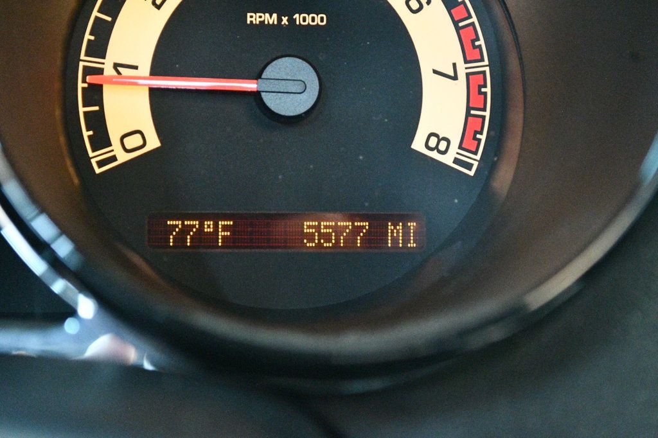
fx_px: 1425
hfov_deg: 26.0
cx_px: 329
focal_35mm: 78
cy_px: 219
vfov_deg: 17.5
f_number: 5.6
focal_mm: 52
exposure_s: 1/30
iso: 12800
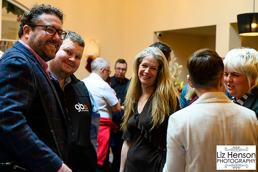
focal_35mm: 70
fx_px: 502
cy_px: 86
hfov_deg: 28.8
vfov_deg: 19.4
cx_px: 129
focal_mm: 70
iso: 11400
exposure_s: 1/200
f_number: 4
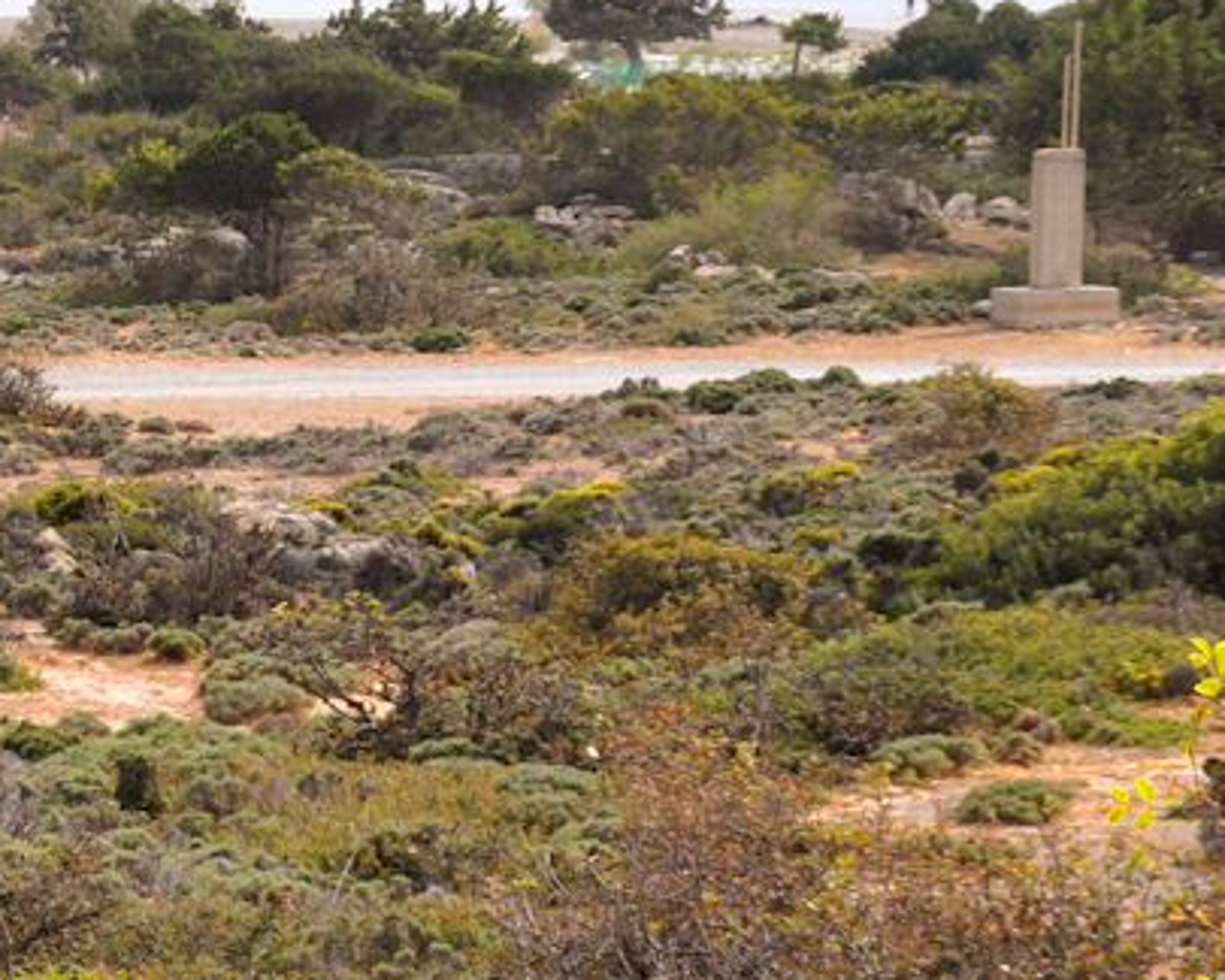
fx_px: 7251
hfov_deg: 9.5
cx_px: -439
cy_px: 676
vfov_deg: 7.7
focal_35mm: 200
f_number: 10
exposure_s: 1/400
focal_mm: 48
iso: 200
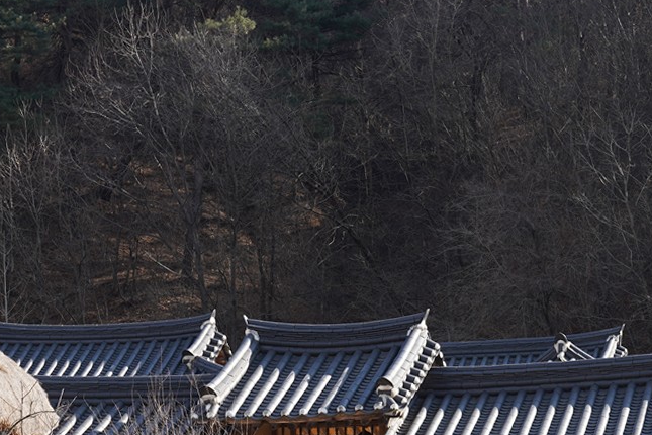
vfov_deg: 11.0
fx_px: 2246
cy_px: 434
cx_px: 493
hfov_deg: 16.4
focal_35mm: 124
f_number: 8
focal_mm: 40
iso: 100
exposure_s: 1/100
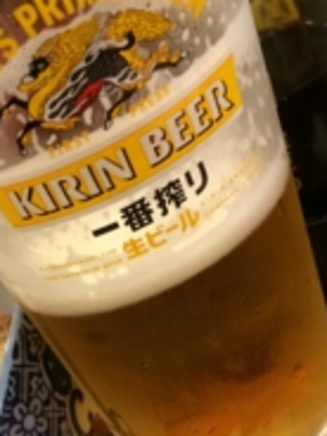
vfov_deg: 25.9
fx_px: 894
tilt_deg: -36.1
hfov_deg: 20.7
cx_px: 116
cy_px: 441
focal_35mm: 71
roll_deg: +33.1
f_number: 2.2
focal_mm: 4.15
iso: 250
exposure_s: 1/33
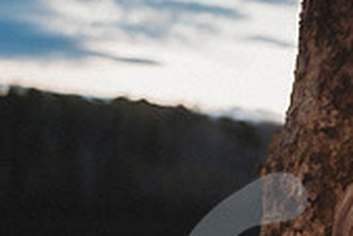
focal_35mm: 137
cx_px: 487
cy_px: 358
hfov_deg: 14.2
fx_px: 1344
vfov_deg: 9.7
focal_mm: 40
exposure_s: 1/400
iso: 200
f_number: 2.8
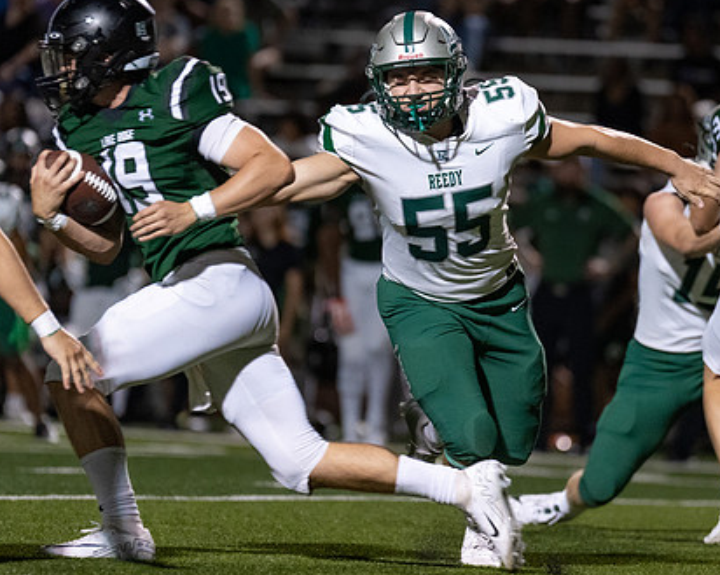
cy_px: 255
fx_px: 9263
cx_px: 412
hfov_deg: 4.5
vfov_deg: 3.6
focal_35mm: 435
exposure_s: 1/1000
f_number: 2.8
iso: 2500
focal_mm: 200
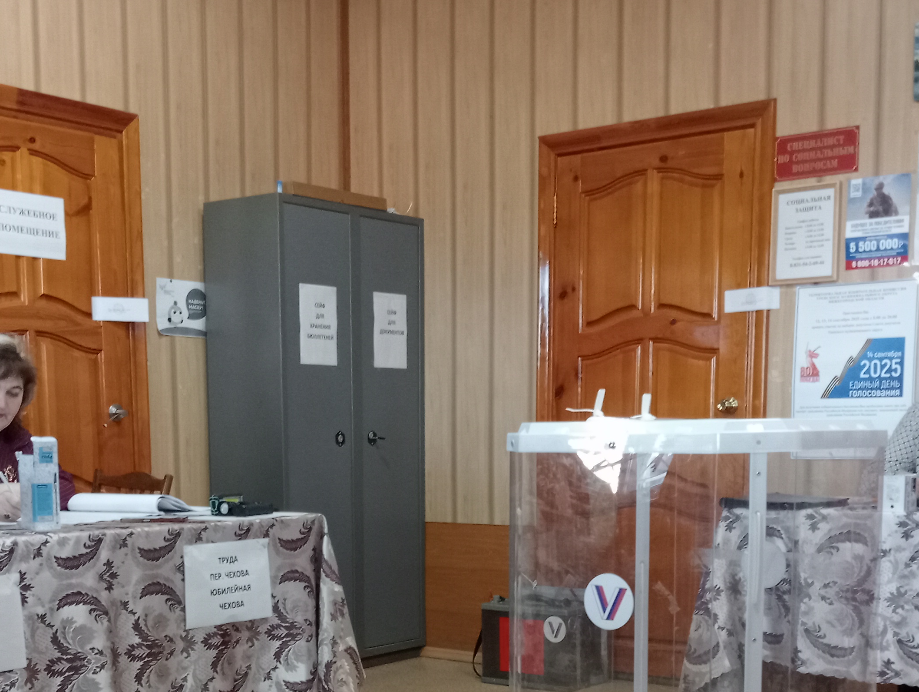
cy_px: 590
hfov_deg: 35.5
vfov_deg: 26.4
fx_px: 1436
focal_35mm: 54
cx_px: 409
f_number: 1.8
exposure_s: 1/25
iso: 1599
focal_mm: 4.04
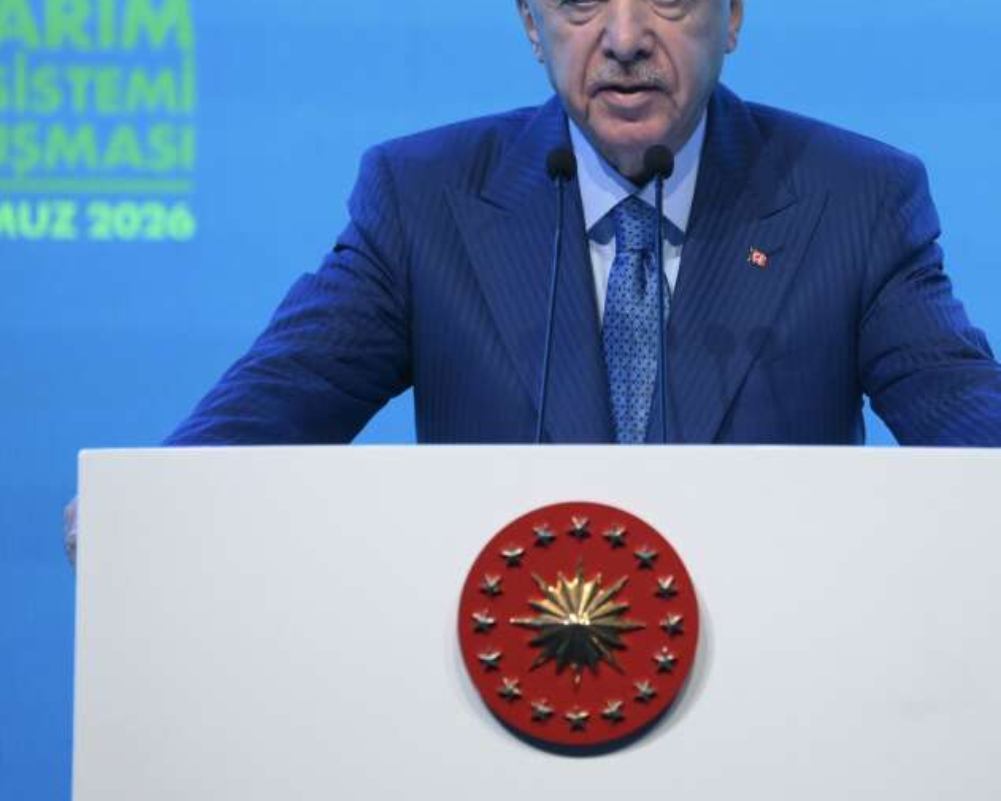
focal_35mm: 552
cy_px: 210
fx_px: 16356
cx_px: 658
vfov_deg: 2.8
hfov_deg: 3.5
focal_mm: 290
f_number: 5.3
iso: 1600
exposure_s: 1/80
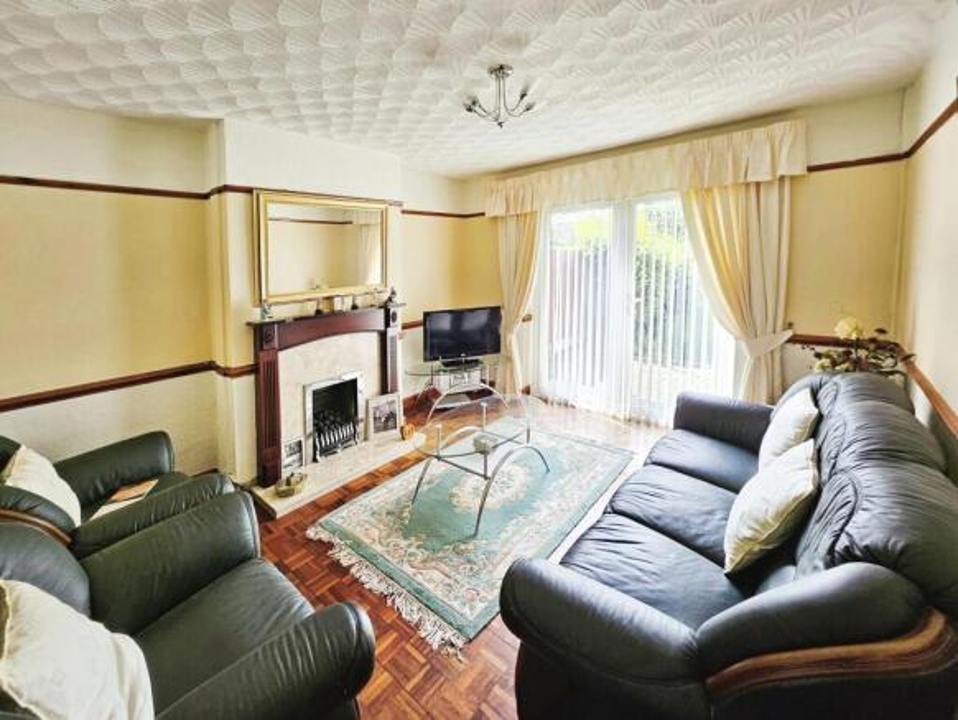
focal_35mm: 13
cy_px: 360
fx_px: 360
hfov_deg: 106.2
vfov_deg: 90.0
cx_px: 479
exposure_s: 1/50
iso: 32
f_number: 2.2
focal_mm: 1.7
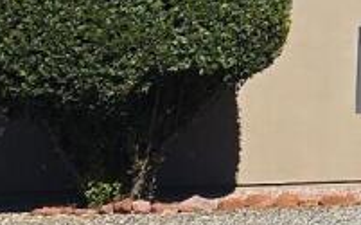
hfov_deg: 7.8
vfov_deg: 5.2
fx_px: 2387
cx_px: 964
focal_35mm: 243
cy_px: -342
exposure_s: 1/1050
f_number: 1.7
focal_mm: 6.3
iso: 12
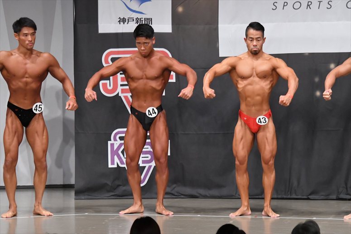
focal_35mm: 225
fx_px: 2193
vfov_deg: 6.1
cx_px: 176
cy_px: 117
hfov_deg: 9.2
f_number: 5.6
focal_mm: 150
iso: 6400
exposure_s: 1/400
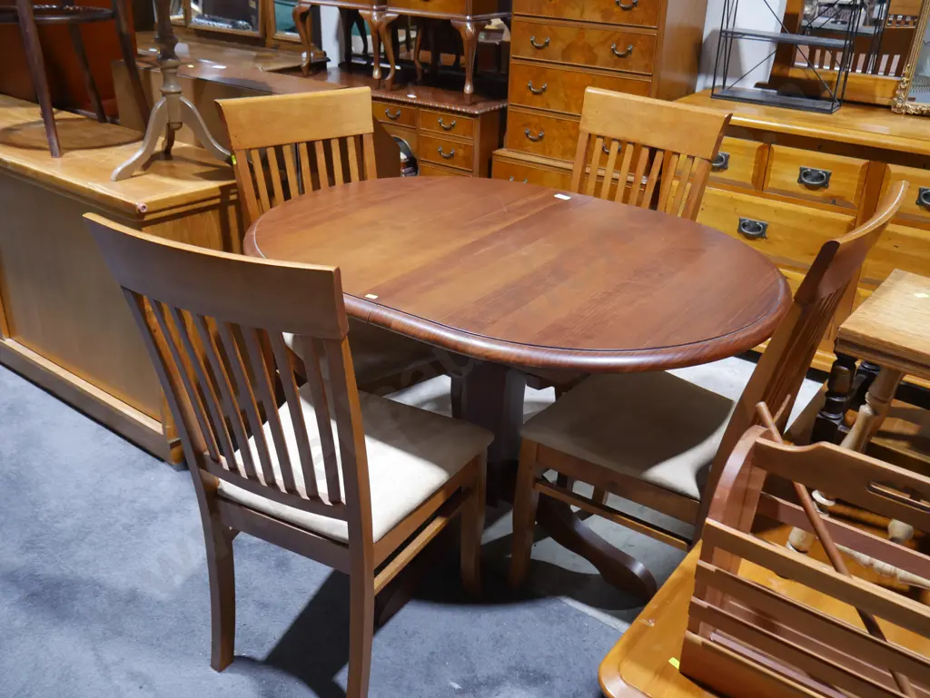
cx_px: 465
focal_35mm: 32
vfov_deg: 44.2
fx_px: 860
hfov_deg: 56.8
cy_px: 349
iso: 640
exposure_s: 1/60
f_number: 3.6
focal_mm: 16
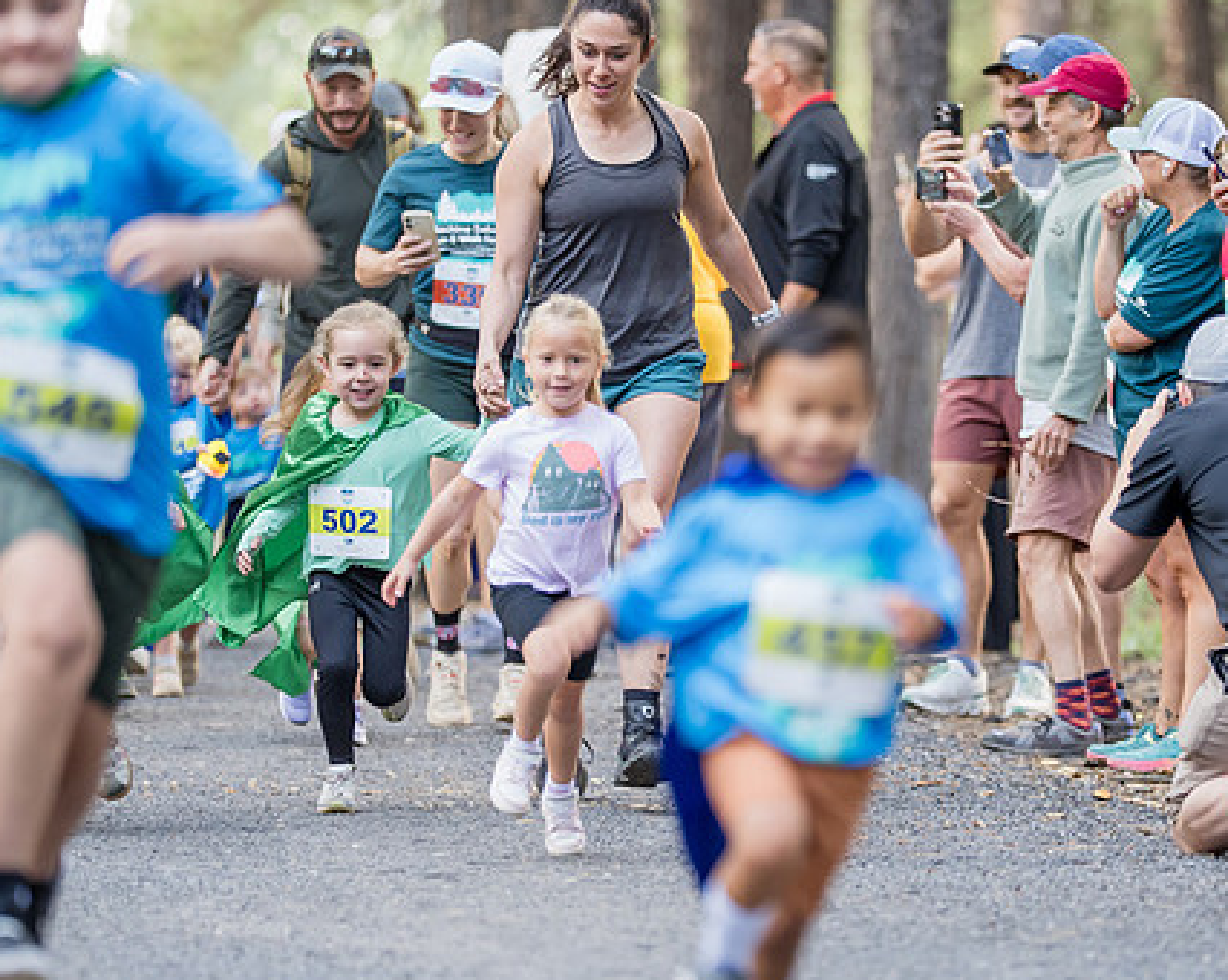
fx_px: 13689
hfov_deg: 5.1
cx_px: 822
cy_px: 617
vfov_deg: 4.1
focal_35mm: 377
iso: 1250
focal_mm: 200
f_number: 2.8
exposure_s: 1/500
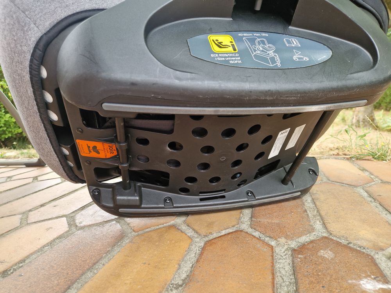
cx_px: 196
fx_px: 260
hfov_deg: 73.9
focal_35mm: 23
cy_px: 146
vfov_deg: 58.9
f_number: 1.8
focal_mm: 5.4
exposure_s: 1/203
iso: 50
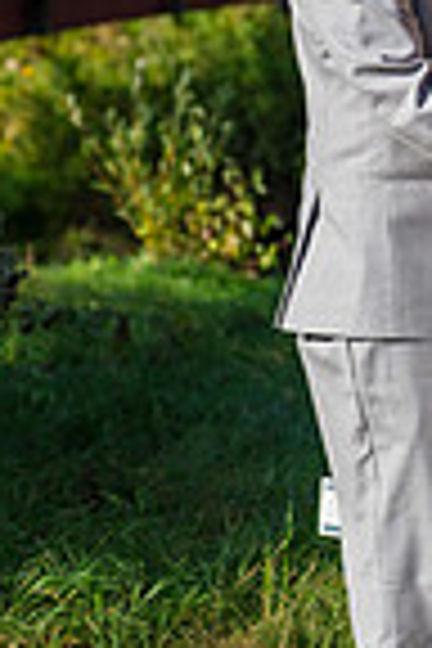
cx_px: 580
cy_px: 22
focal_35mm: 241
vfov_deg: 8.5
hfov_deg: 5.7
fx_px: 4338
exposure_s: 1/2000
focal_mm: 77
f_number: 4
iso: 250
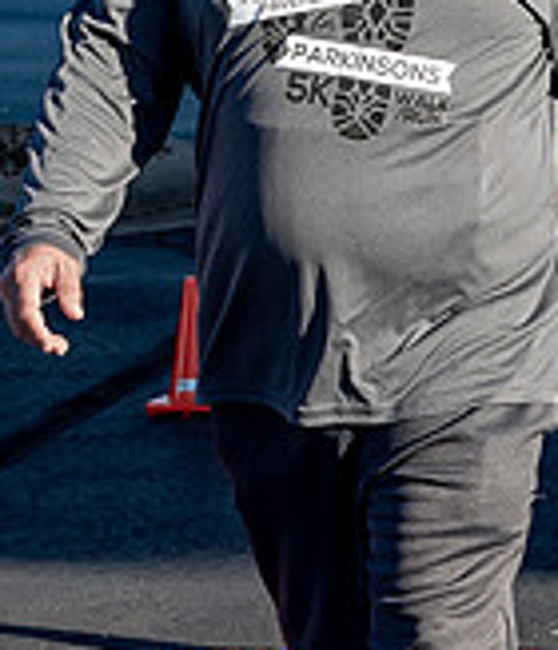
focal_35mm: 239
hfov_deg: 6.7
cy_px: 378
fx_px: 4730
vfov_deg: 7.9
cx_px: 570
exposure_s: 1/800
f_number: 4.5
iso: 160
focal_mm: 35
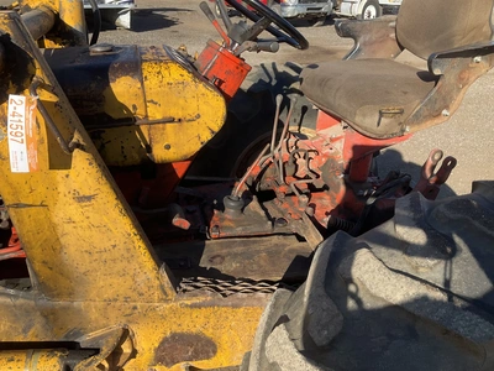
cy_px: 186
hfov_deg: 61.7
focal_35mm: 29
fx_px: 414
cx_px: 247
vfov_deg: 48.2
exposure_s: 1/929
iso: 25
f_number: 1.8
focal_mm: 3
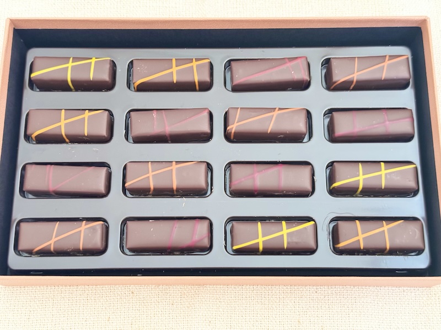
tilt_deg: -73.9
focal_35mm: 48
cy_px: 165
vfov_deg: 30.3
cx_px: 220
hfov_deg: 39.7
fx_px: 612
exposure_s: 1/33
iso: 500
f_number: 1.78
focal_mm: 6.76
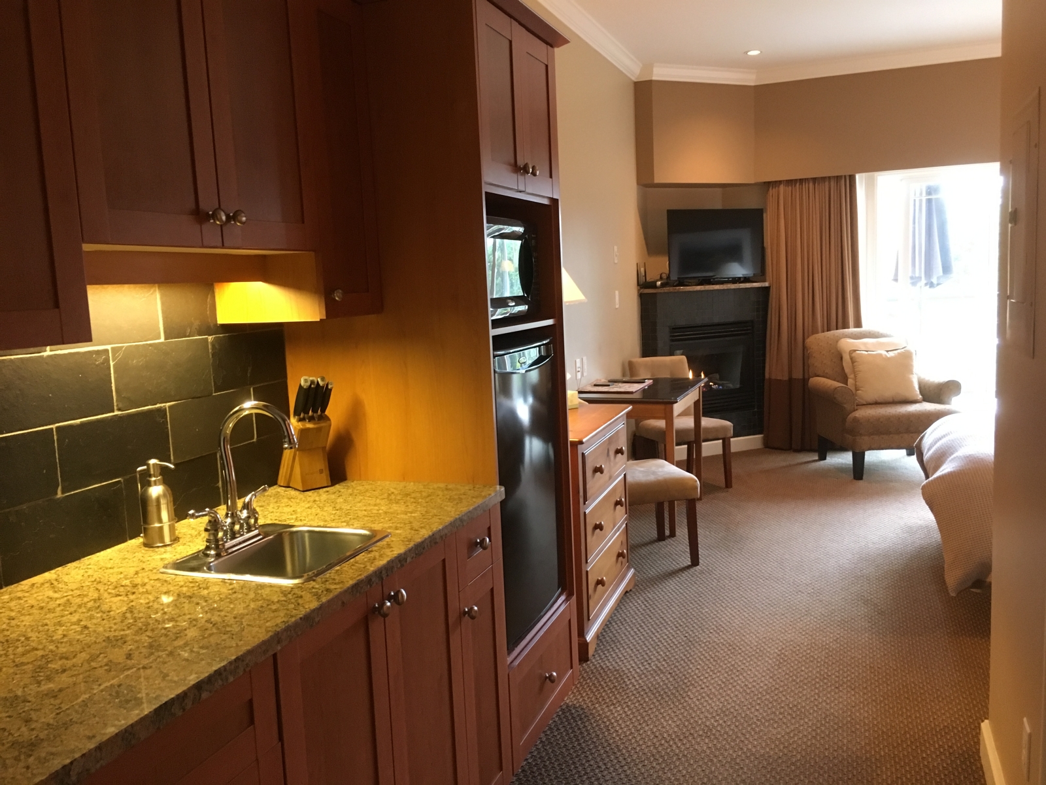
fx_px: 876
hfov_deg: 61.7
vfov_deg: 48.2
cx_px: 523
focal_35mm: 29
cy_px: 392
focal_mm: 4.15
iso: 200
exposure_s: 1/15
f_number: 2.2
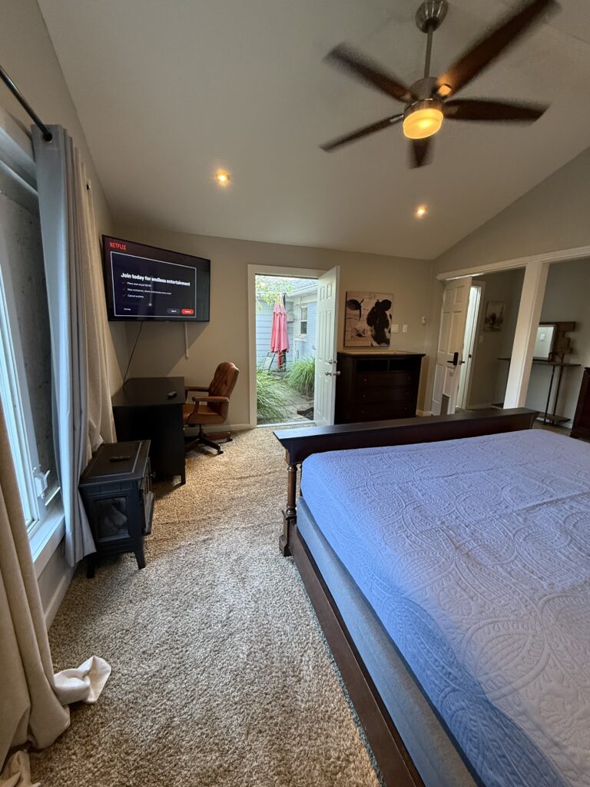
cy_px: 394
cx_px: 295
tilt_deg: -12.0
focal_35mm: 14
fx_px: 318
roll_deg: -2.1
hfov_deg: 85.7
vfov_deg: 102.1
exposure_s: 1/60
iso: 320
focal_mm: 2.22
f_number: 2.2
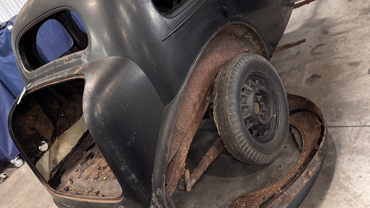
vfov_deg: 33.6
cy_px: 82
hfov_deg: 56.6
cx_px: 185
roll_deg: +31.6
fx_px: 343
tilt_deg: -19.6
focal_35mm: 35
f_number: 1.78
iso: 1000
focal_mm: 6.76
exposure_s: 1/40
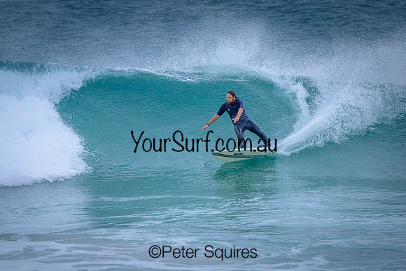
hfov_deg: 2.6
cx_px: 203
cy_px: 136
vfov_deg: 1.7
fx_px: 9024
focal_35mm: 800
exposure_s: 1/2000
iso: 2000
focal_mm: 800
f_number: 6.3
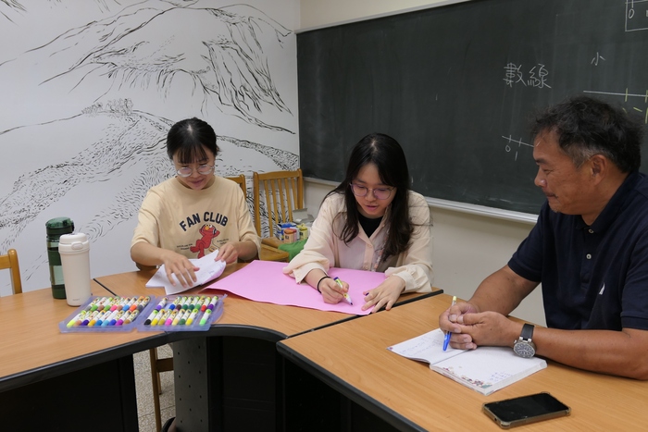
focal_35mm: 31
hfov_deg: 60.3
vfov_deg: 42.3
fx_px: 558
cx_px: 324
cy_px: 216
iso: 200
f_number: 2.8
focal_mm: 11.4
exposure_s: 1/80
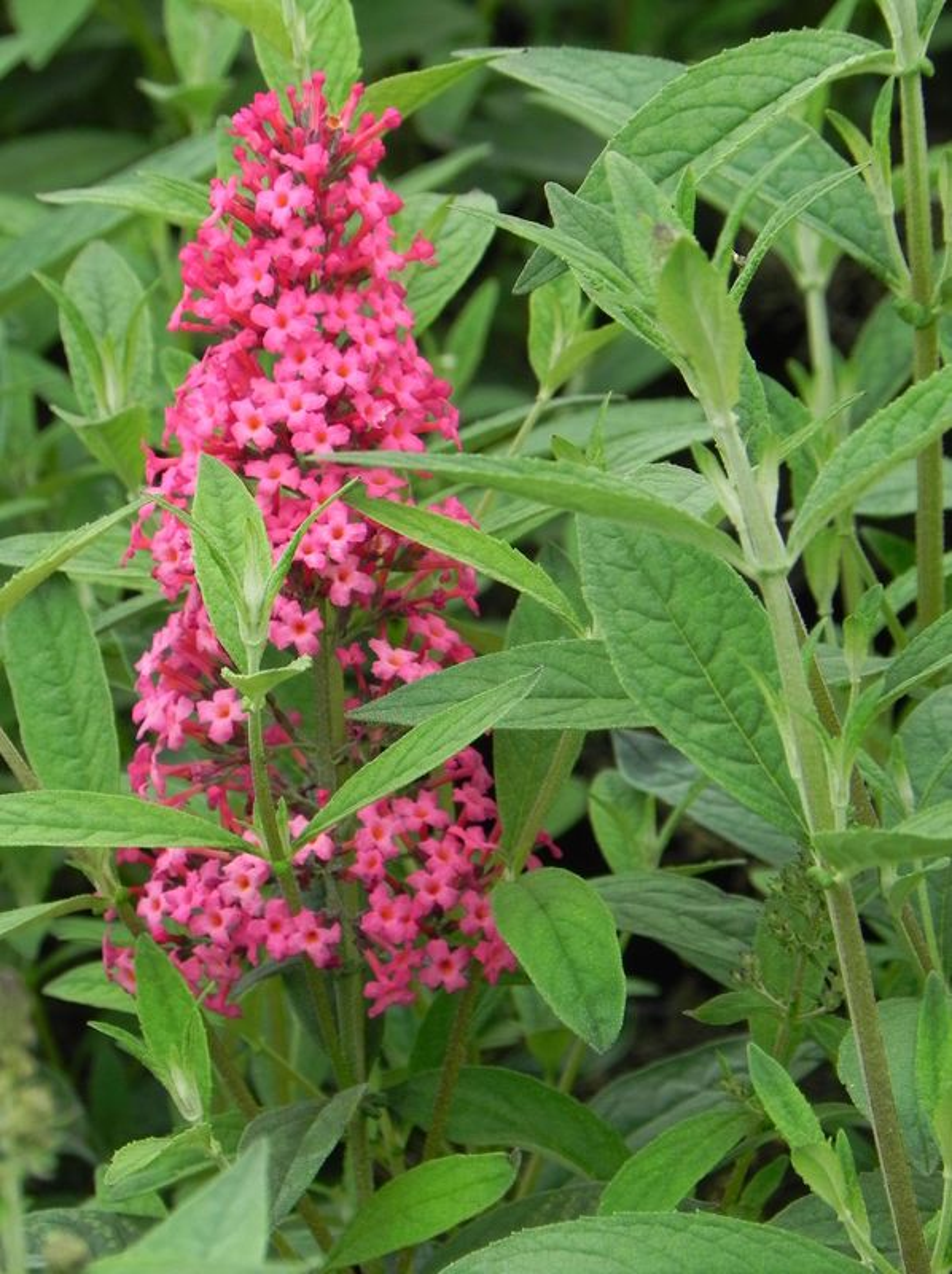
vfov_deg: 8.0
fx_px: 9077
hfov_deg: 6.0
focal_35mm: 247
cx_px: 476
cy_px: 637
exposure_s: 1/160
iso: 160
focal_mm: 44
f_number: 5
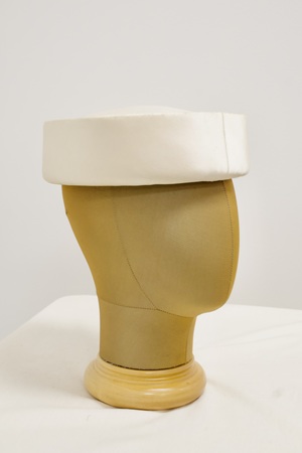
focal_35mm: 51
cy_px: 226
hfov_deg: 26.5
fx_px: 642
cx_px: 151
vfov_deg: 38.9
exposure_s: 1/60
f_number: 8
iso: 1600
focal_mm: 34
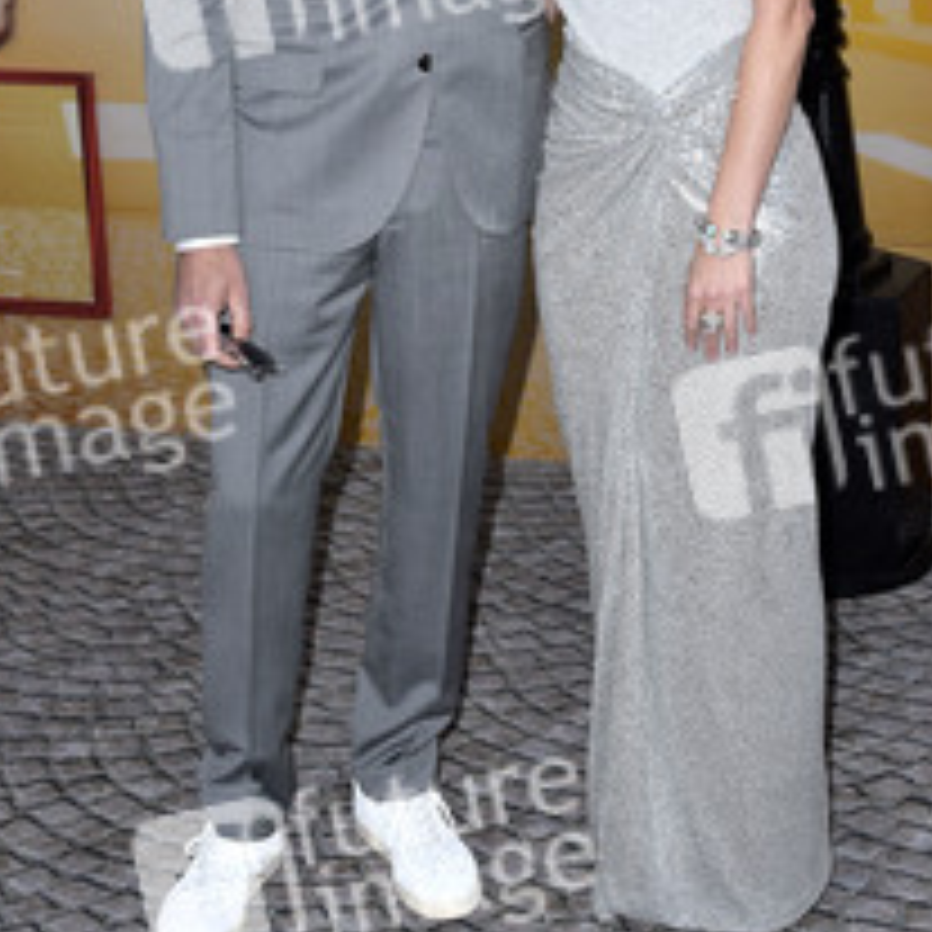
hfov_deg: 25.0
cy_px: 189
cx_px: 498
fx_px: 2102
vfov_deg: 24.6
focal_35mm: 69
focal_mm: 42
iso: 320
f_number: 6.3
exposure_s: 1/250
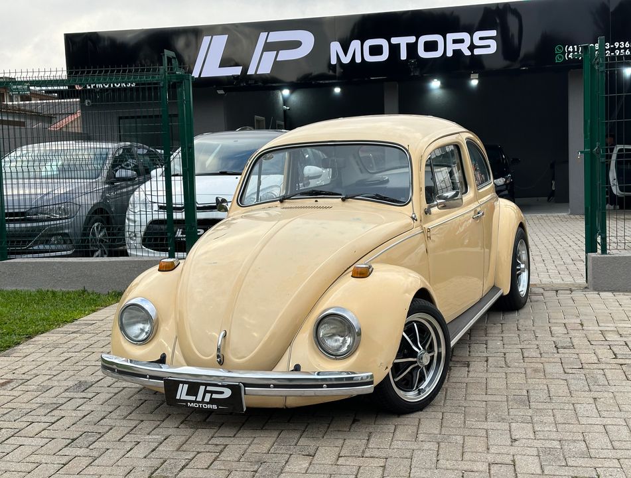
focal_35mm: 48
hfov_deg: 39.5
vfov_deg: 30.4
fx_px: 878
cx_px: 316
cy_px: 239
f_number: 1.78
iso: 64
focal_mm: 6.86
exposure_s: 1/324
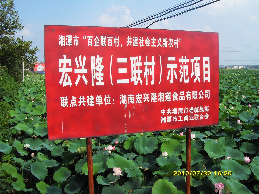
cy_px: 97
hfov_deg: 47.9
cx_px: 130
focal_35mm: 39
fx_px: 292
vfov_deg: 36.8
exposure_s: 1/250
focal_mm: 6.6
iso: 80
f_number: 6.2
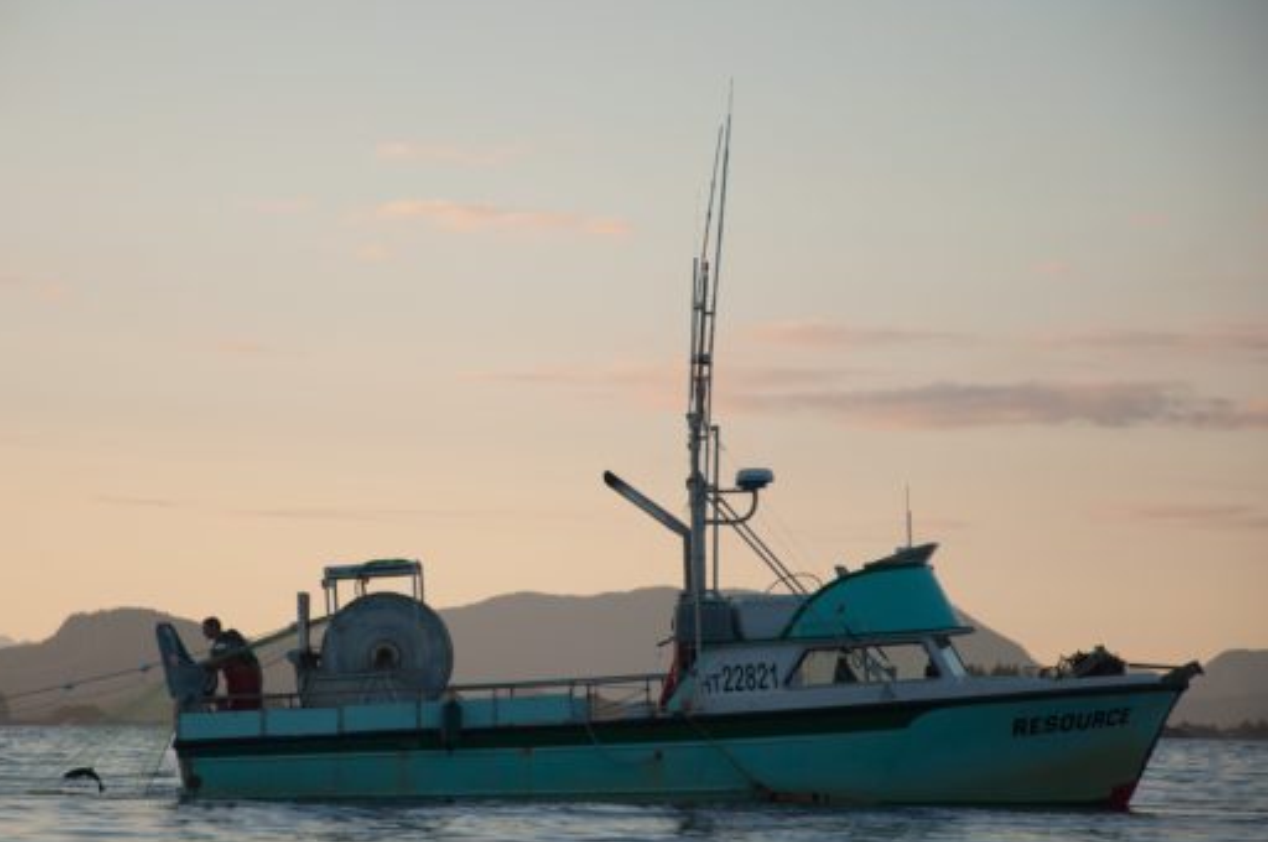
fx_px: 6493
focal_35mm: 185
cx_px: 565
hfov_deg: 11.2
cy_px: 449
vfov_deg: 7.4
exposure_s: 1/500
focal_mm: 105
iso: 200
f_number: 5.6
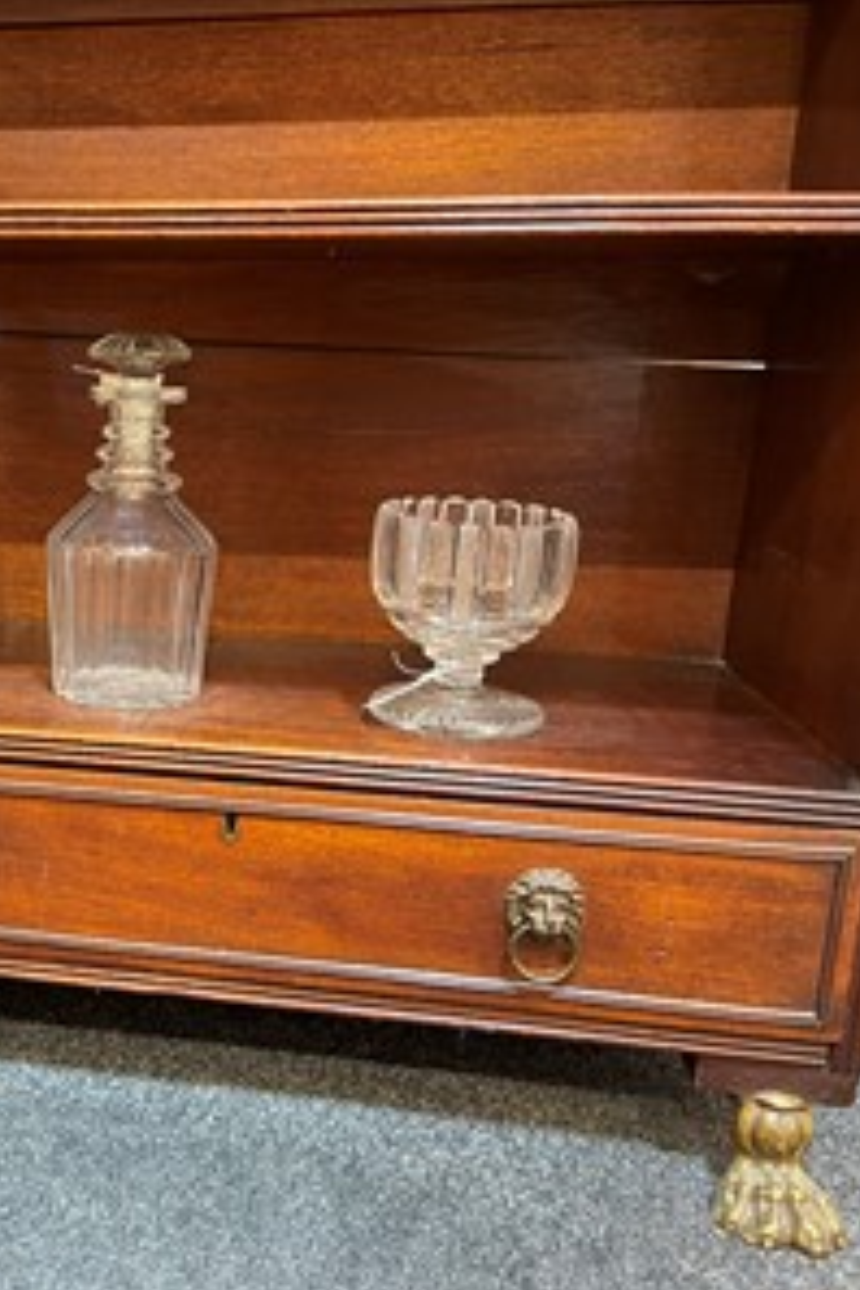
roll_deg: -1.2
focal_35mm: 35
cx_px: 13
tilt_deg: -15.8
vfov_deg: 54.4
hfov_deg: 34.6
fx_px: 1254
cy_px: 647
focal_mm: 5.1
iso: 500
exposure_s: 1/50
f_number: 1.6
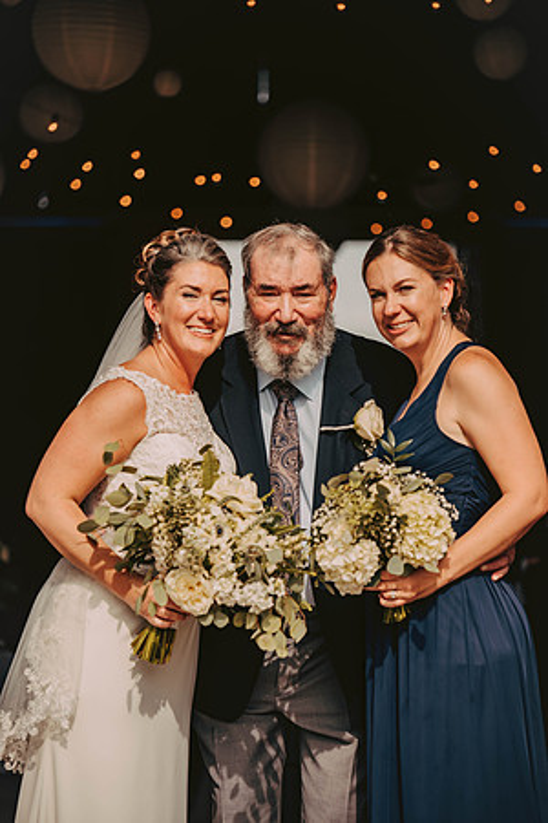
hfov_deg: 9.5
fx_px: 3311
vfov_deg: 14.2
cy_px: 412
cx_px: 274
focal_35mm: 145
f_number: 2.8
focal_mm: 145
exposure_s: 1/2500
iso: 200
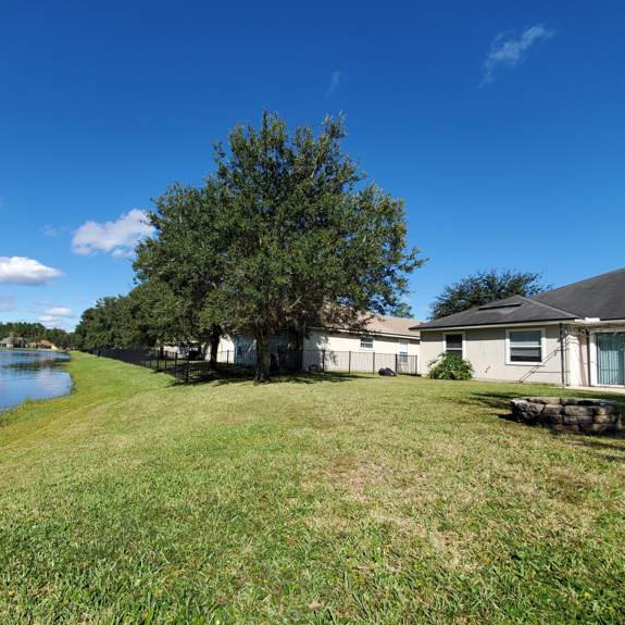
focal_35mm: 16
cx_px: 253
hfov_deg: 86.4
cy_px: 322
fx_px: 327
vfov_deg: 87.4
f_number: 2.2
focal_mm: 1.8
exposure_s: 1/1076
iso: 50
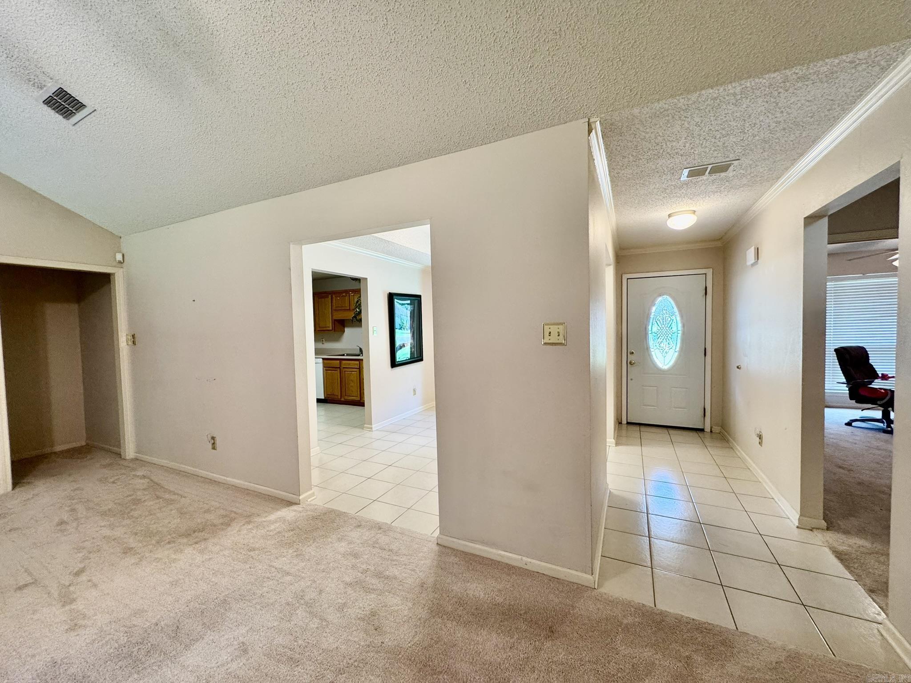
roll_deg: +1.6
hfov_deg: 102.1
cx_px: 456
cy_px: 342
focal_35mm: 14
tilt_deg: -2.5
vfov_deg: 85.7
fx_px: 368
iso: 200
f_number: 2.2
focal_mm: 2.22
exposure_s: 1/120
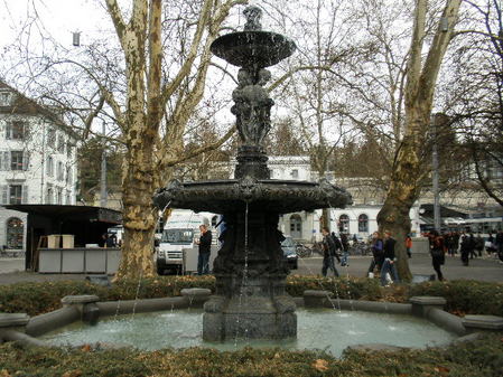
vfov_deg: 38.7
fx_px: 538
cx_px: 252
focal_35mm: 37
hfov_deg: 50.1
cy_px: 188
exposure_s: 1/320
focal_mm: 6.6
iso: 64
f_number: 3.5
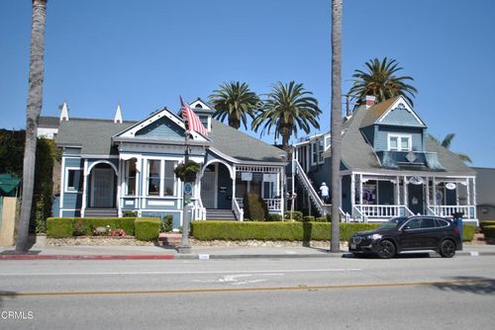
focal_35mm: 36
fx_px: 495
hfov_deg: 53.1
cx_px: 248
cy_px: 165
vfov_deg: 36.9
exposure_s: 1/1250
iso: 100
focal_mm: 24
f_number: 4
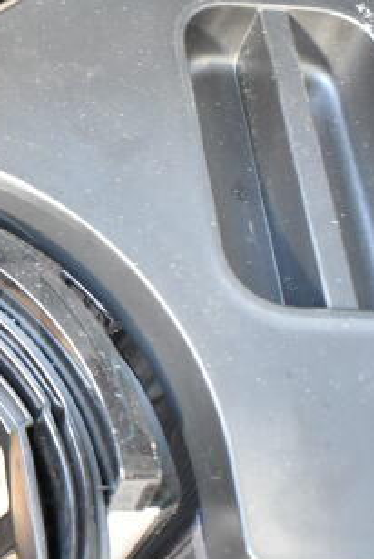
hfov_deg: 13.9
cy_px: 205
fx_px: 1453
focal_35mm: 93
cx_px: -165
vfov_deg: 21.7
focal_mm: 21
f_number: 3.8
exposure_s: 1/40
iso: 1600
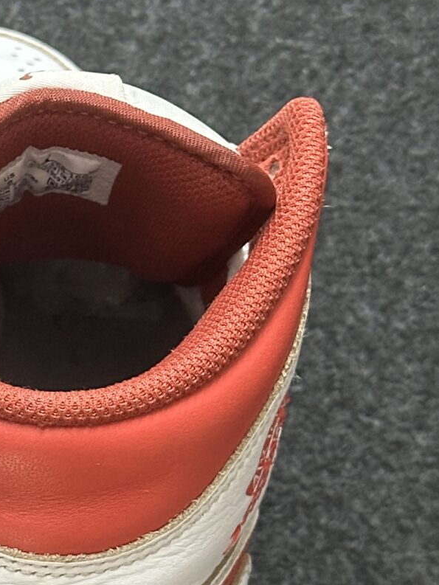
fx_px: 2620
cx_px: -200
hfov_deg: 9.3
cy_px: 361
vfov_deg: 12.7
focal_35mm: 155
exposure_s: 1/33
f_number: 1.78
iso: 500
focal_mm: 6.86
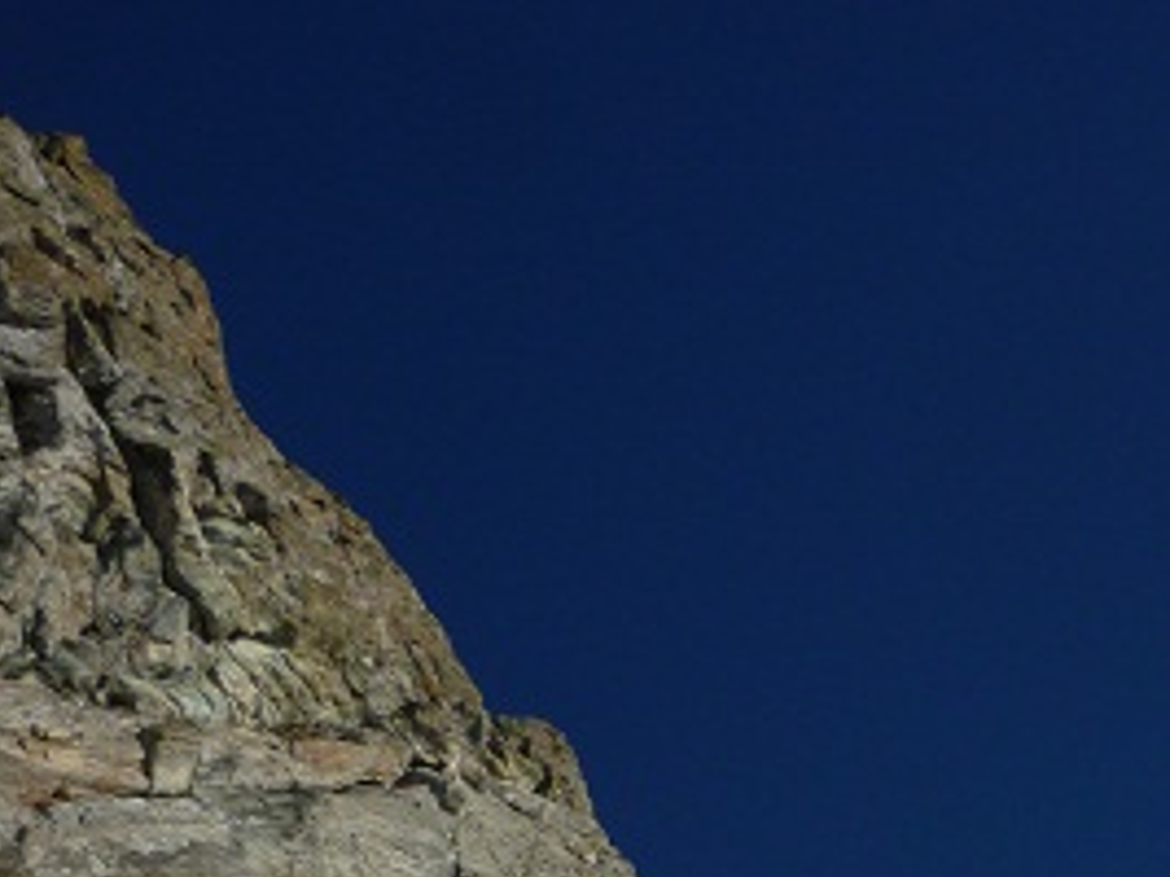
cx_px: 1247
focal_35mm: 71
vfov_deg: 19.4
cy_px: 1066
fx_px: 2399
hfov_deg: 25.6
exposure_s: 1/800
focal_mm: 5.2
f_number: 5
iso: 80
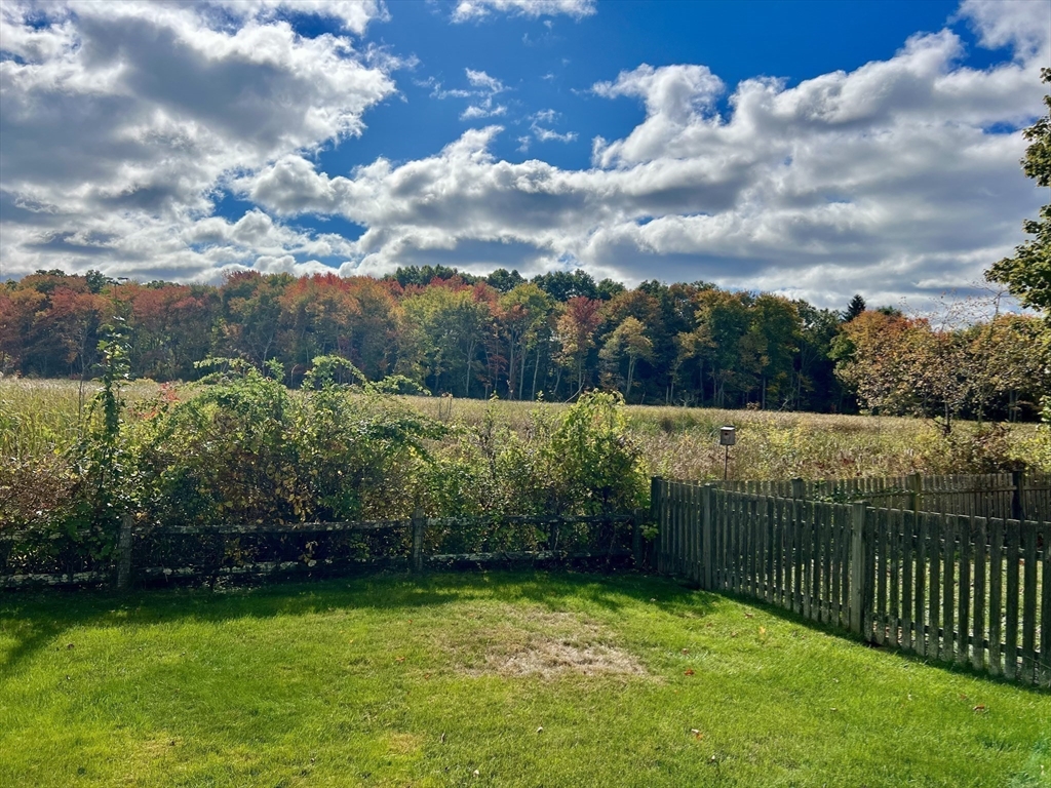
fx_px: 789
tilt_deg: +0.4
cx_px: 526
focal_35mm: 26
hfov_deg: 67.3
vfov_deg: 53.1
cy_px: 394
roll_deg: -2.6
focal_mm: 5.7
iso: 50
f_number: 1.5
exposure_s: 1/9434
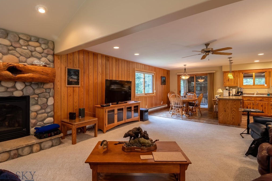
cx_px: 131
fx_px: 128
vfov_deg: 70.4
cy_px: 86
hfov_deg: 93.2
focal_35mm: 17
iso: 400
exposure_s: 1/30
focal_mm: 10
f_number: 8
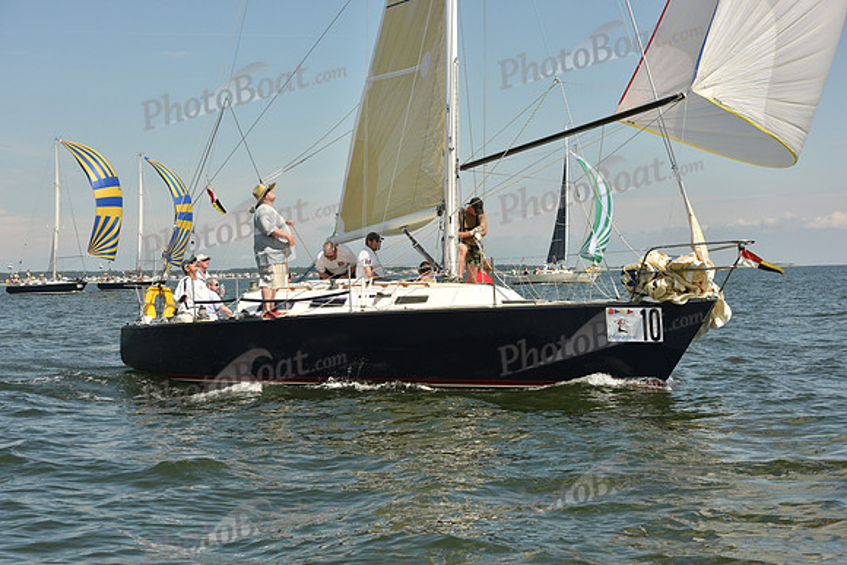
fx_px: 1647
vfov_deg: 19.5
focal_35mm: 70
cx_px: 424
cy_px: 282
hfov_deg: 28.8
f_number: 10
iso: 320
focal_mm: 70
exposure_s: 1/1000
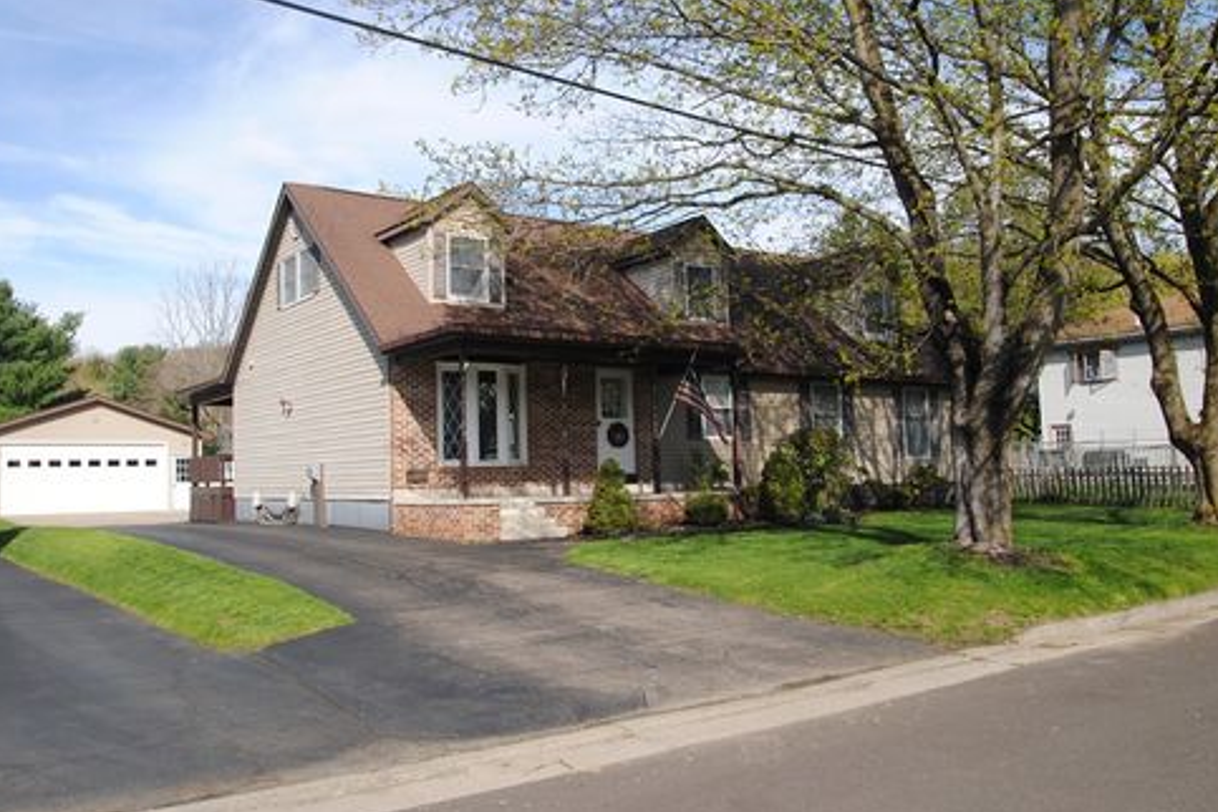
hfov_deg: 62.8
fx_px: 999
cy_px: 401
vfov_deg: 44.2
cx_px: 605
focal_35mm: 30
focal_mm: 19
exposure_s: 1/200
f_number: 8
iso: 100
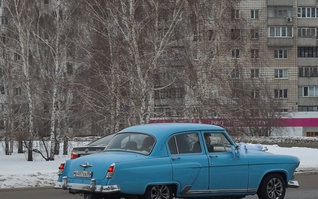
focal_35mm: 103
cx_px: 188
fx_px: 889
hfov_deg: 20.3
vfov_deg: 12.7
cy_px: 122
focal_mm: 55
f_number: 5.6
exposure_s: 1/500
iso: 800
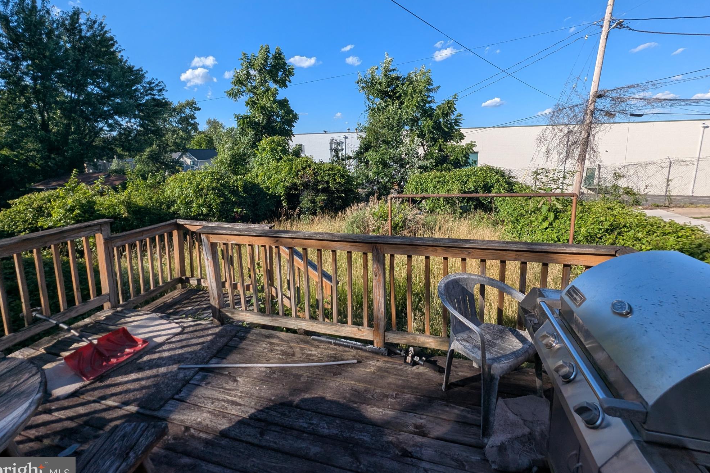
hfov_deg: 104.3
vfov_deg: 80.9
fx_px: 276
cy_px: 210
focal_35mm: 14
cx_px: 353
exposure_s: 1/1513
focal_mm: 1.95
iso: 52
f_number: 2.2
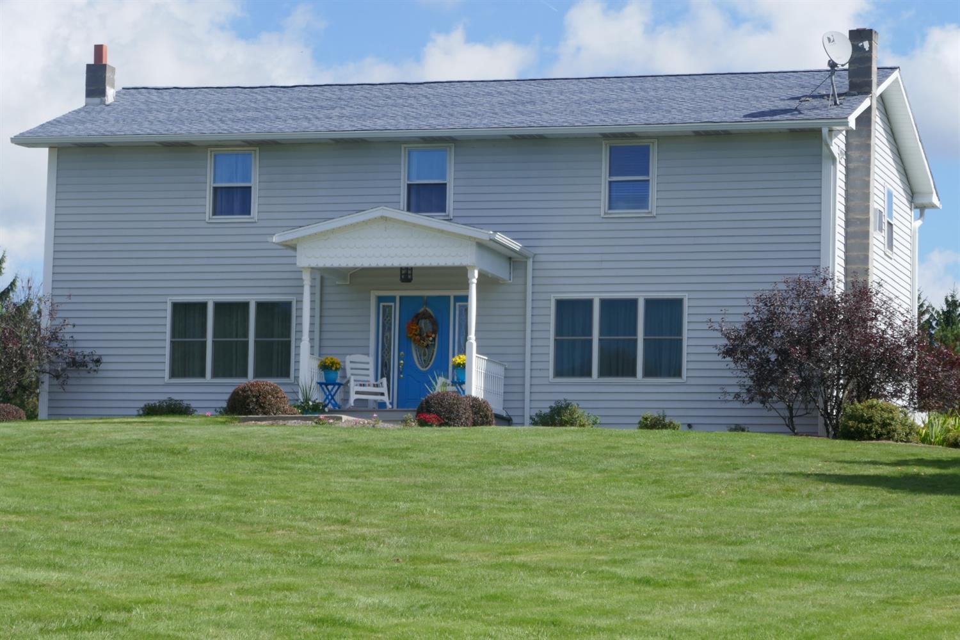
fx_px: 3520
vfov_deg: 10.4
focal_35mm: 132
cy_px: 320
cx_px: 480
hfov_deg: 15.5
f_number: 5.7
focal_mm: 48
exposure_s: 1/400
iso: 125
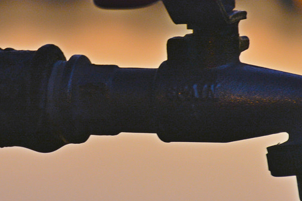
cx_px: 71
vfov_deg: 2.3
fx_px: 4999
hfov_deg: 3.5
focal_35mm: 596
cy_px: 52
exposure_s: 1/20
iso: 800
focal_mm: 140
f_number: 8
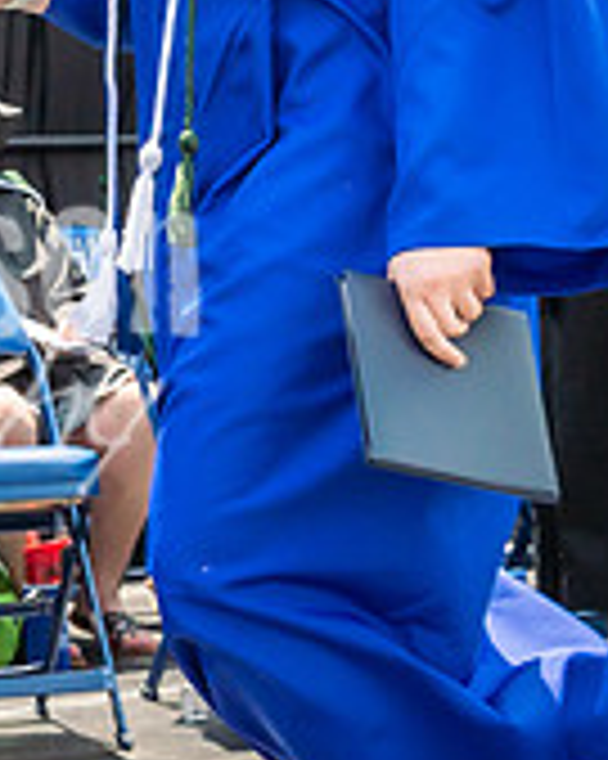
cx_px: -166
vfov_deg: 13.8
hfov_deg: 10.9
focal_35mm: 138
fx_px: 3107
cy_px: -10
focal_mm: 22
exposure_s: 1/800
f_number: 7.1
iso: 200
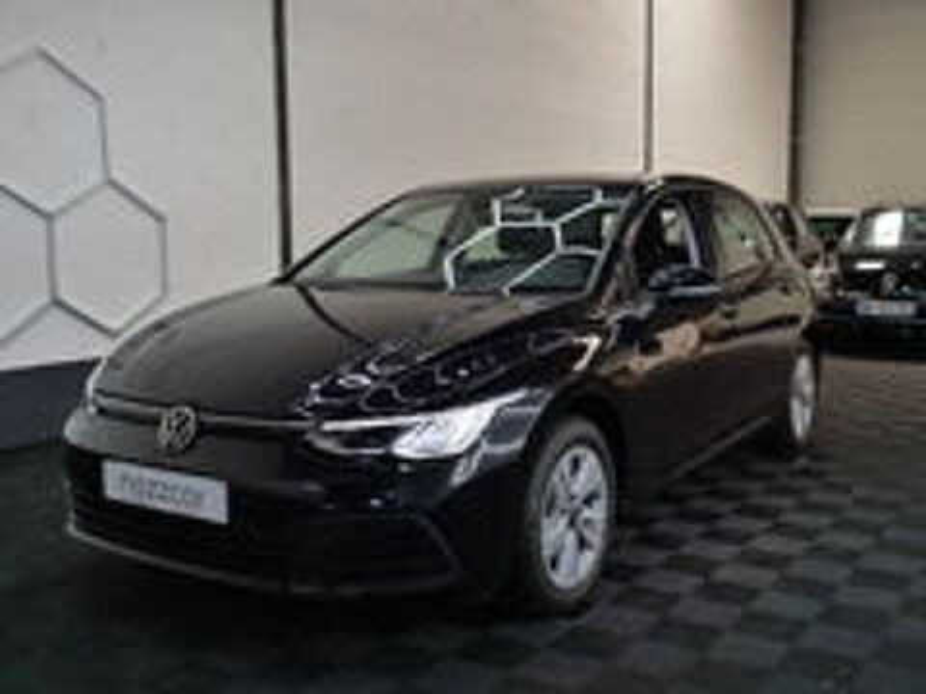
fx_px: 1017
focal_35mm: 38
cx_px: 463
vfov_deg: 37.7
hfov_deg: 49.0
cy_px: 347
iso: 250
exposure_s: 1/60
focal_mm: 19
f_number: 3.2
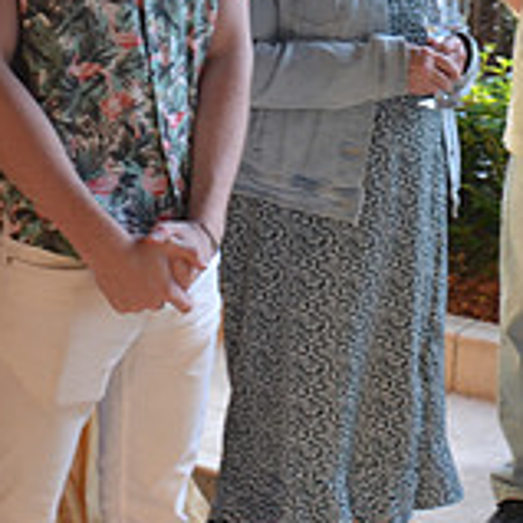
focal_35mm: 102
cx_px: 286
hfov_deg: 17.1
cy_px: 33
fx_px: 1744
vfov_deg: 16.8
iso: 400
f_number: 4.5
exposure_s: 1/80
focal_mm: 22
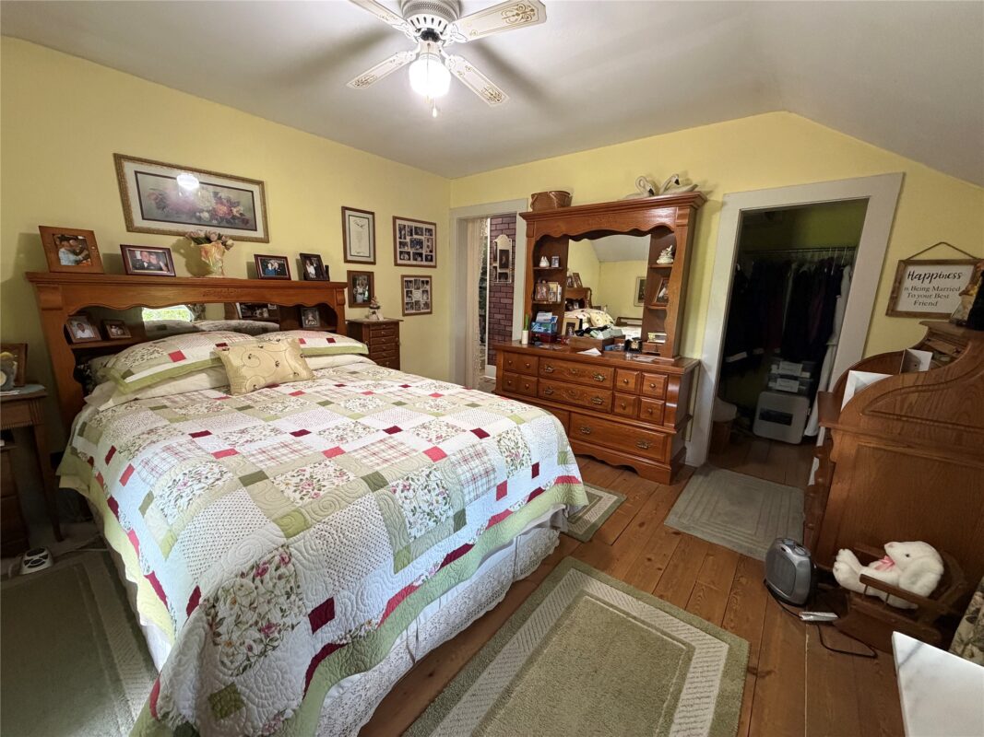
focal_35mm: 14
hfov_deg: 102.1
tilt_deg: -10.8
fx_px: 398
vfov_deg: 85.7
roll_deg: -1.2
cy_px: 368
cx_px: 492
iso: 400
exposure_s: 1/60
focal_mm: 2.22
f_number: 2.2
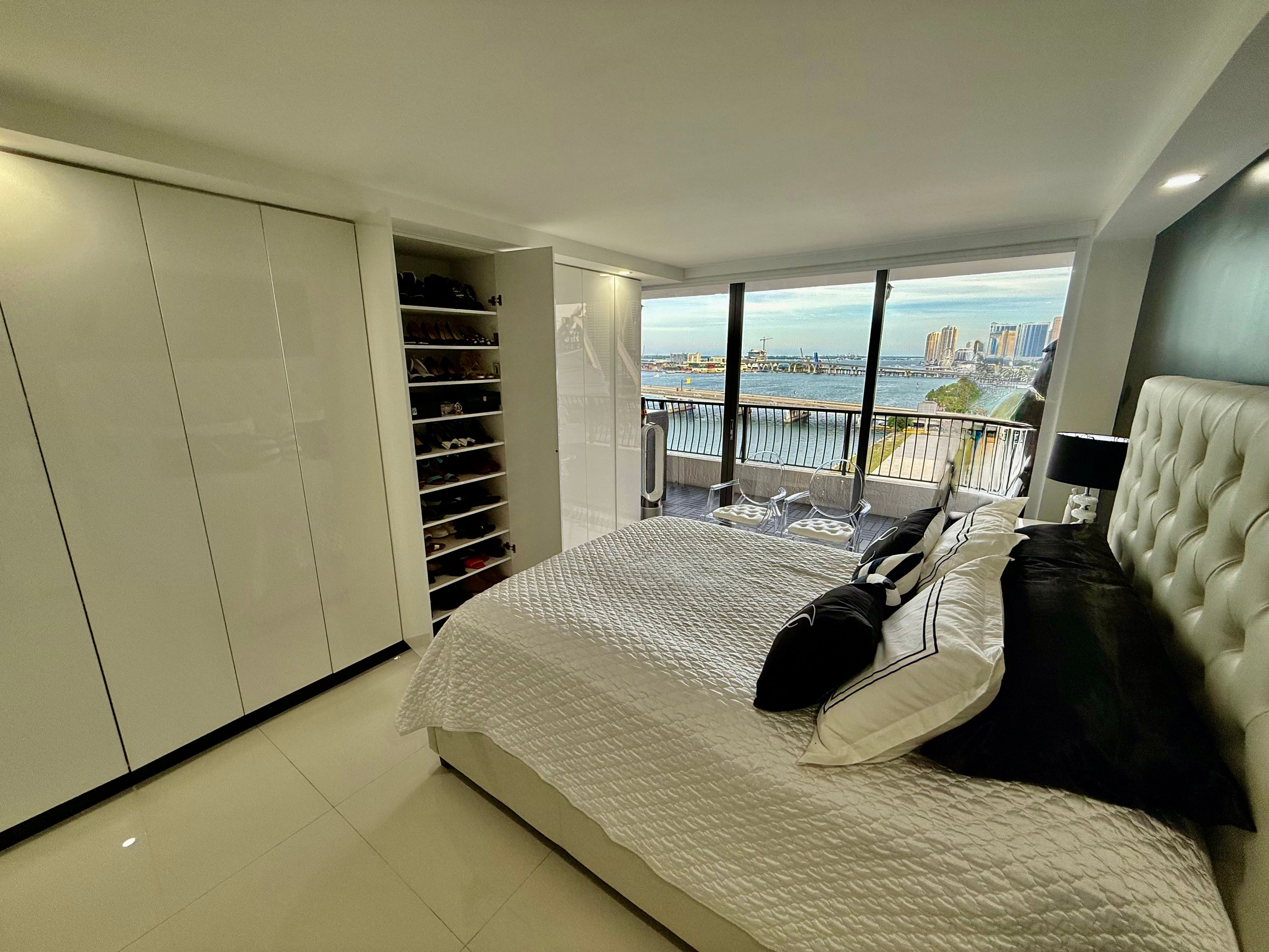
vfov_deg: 85.7
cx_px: 634
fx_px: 513
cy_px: 476
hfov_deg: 102.1
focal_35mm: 14
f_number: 2.2
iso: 64
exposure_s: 1/126
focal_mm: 2.22
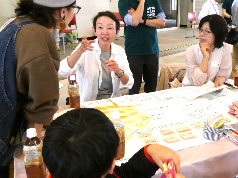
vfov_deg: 36.8
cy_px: 79
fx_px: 268
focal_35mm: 39
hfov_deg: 47.3
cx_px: 154
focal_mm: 4.3
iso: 640
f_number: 3.3
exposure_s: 1/60
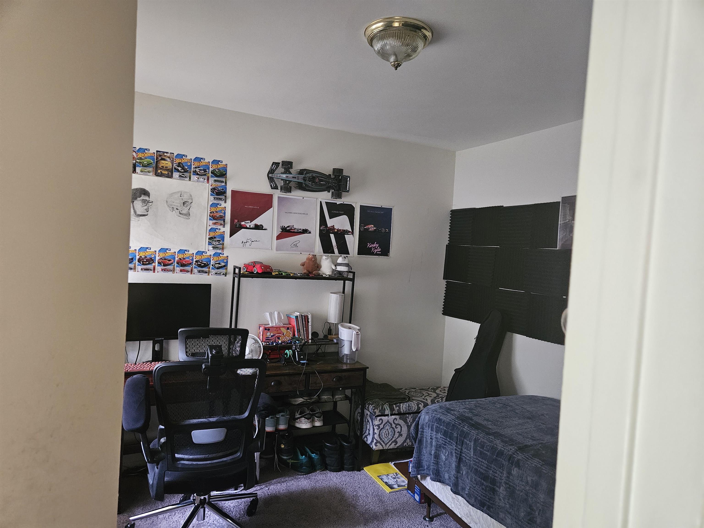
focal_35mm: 23
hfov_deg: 73.9
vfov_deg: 58.9
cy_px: 264
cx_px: 352
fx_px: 468
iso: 500
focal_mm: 5.4
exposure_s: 1/24
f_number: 1.8
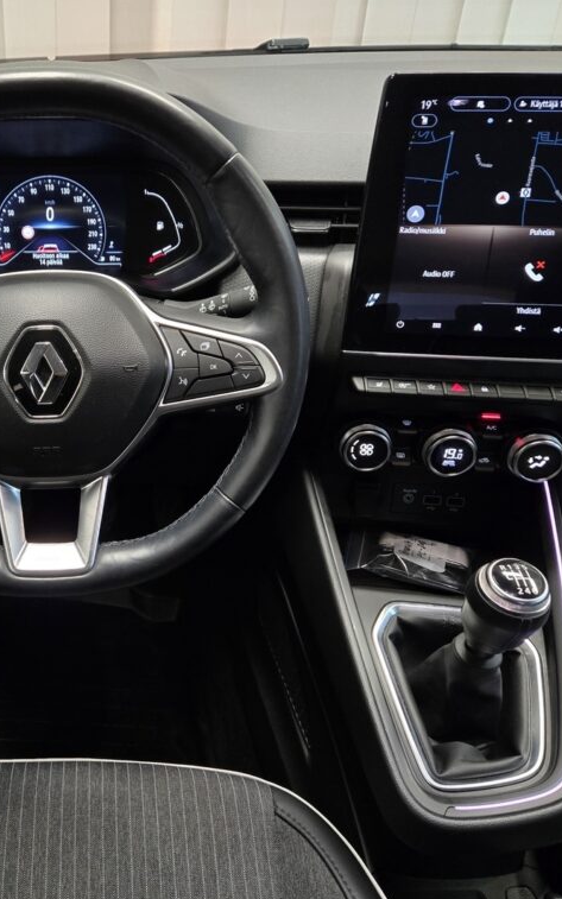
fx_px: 809
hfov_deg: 36.5
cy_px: 455
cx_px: 82
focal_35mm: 33
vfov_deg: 58.1
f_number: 1.8
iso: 400
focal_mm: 5.4
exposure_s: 1/62.5
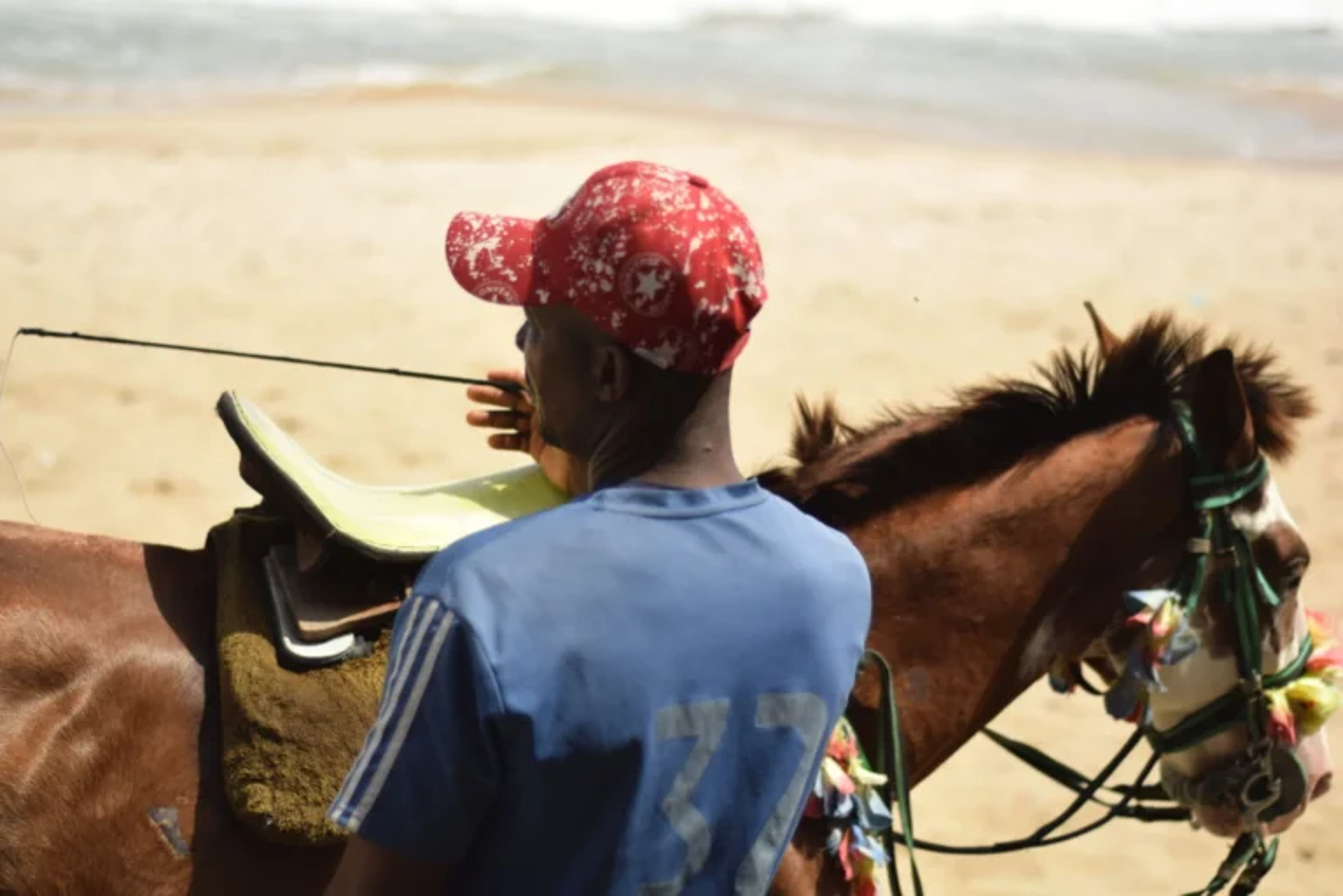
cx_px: 672
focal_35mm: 75
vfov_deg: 18.2
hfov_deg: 27.0
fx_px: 2798
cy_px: 448
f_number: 1.8
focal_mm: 50
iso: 100
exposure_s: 1/4000
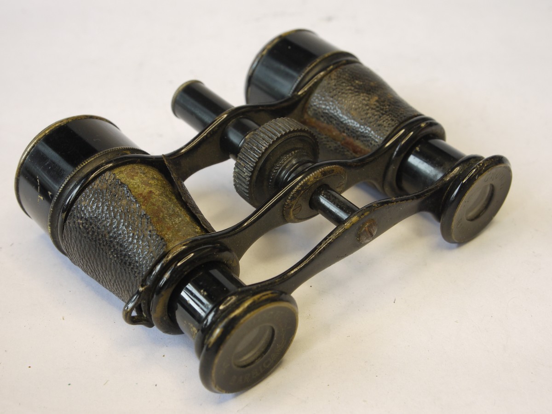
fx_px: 829
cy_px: 207
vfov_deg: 28.0
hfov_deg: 36.8
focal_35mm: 52
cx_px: 276
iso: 400
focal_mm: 26
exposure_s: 1/10
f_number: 9
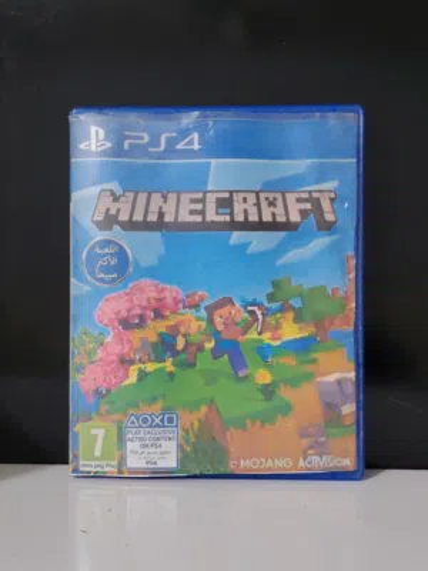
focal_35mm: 39
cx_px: 214
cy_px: 286
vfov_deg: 47.9
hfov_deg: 36.8
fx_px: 643
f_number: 1.75
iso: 1938
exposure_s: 1/25
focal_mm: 5.25
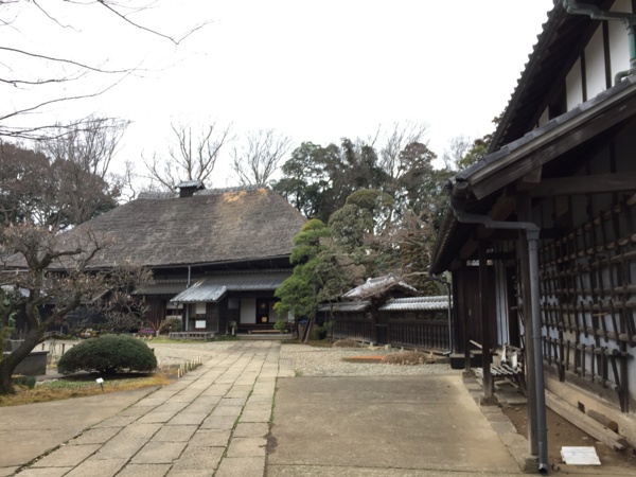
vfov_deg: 48.2
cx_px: 318
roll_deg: +1.0
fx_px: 533
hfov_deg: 61.7
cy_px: 238
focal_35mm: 29
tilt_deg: +6.3
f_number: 2.2
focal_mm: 4.15
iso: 32
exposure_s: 1/120
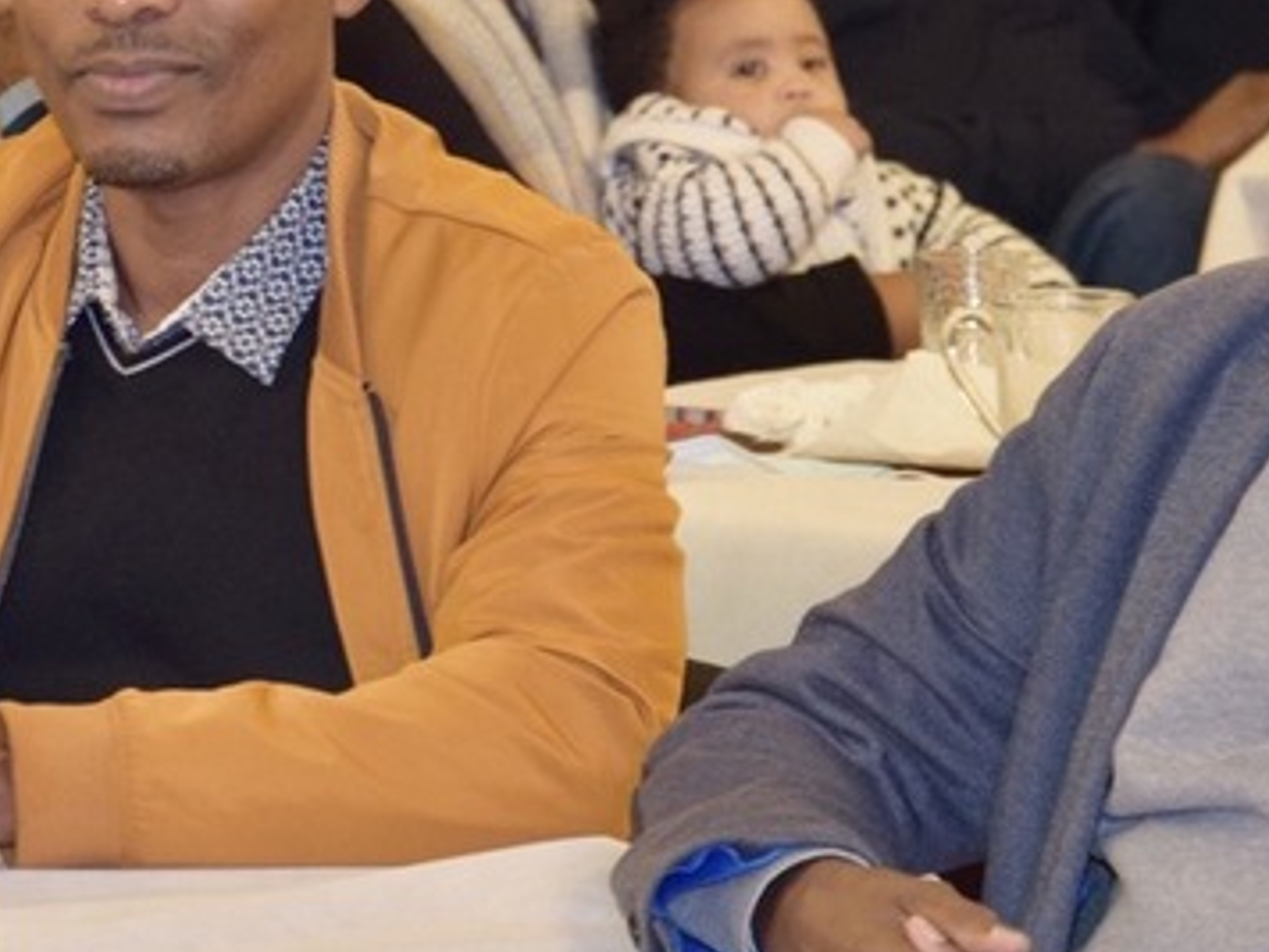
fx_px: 12624
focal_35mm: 344
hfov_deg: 5.8
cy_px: 105
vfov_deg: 4.3
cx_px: 335
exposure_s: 1/60
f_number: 5.6
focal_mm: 85
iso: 1000
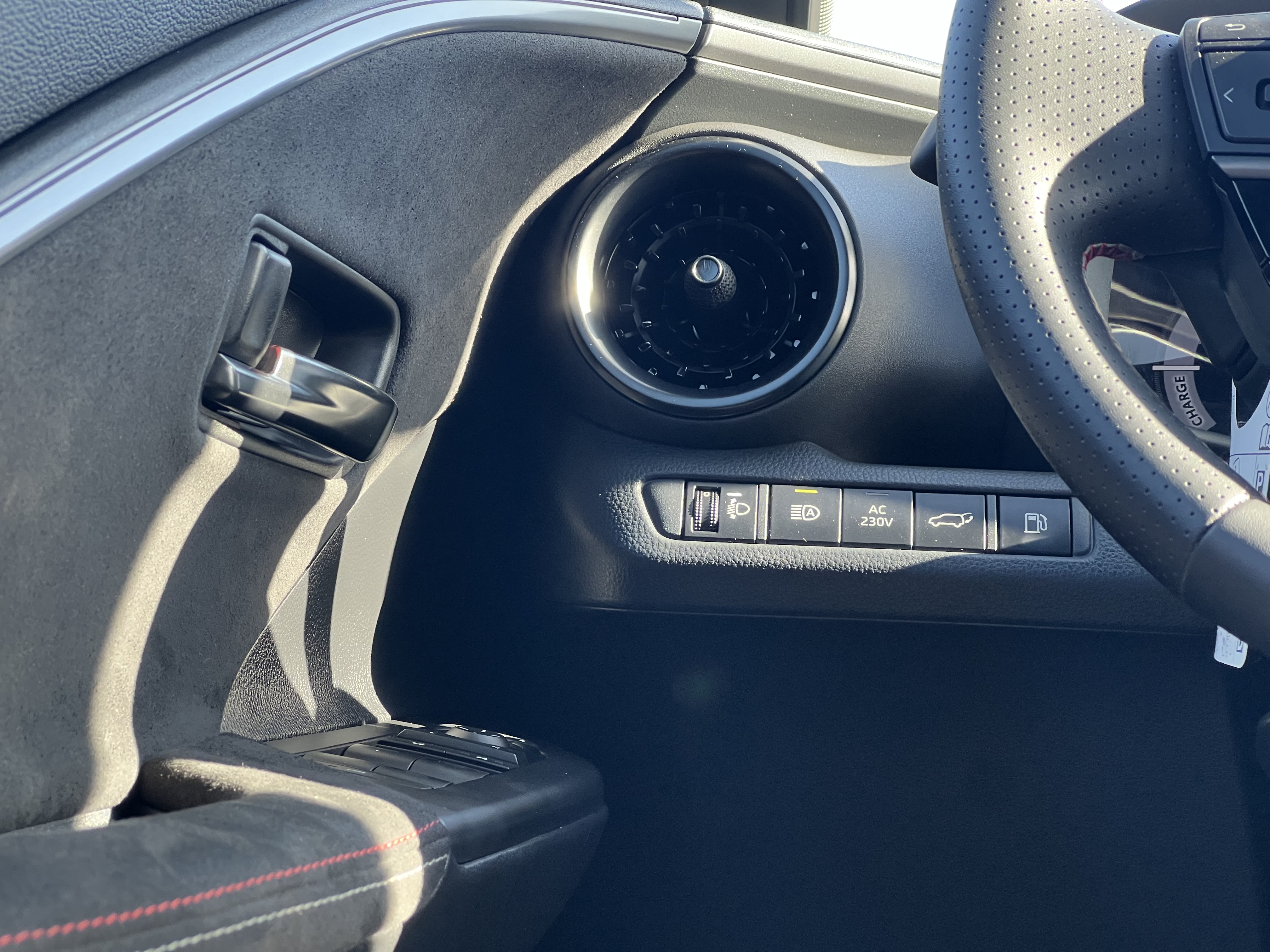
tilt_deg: +2.9
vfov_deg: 19.1
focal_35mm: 77
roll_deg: -1.9
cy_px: 476
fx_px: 2825
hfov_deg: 25.3
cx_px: 635
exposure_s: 1/99
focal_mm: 9
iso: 200
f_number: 2.8
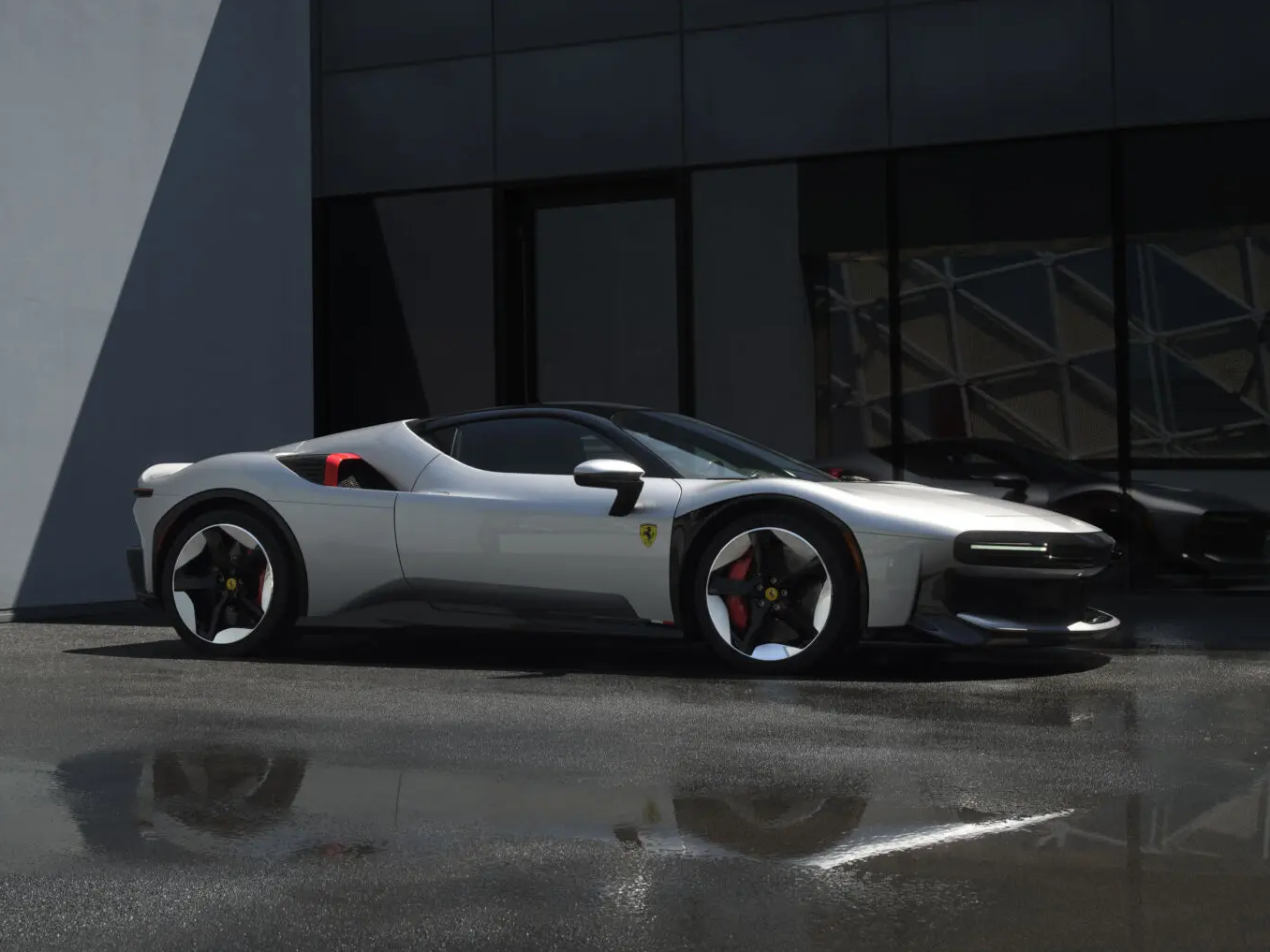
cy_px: 433
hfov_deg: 36.8
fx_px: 1908
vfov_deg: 28.0
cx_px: 624
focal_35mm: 52
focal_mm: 59.6
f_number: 11
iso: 500
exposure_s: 1/400
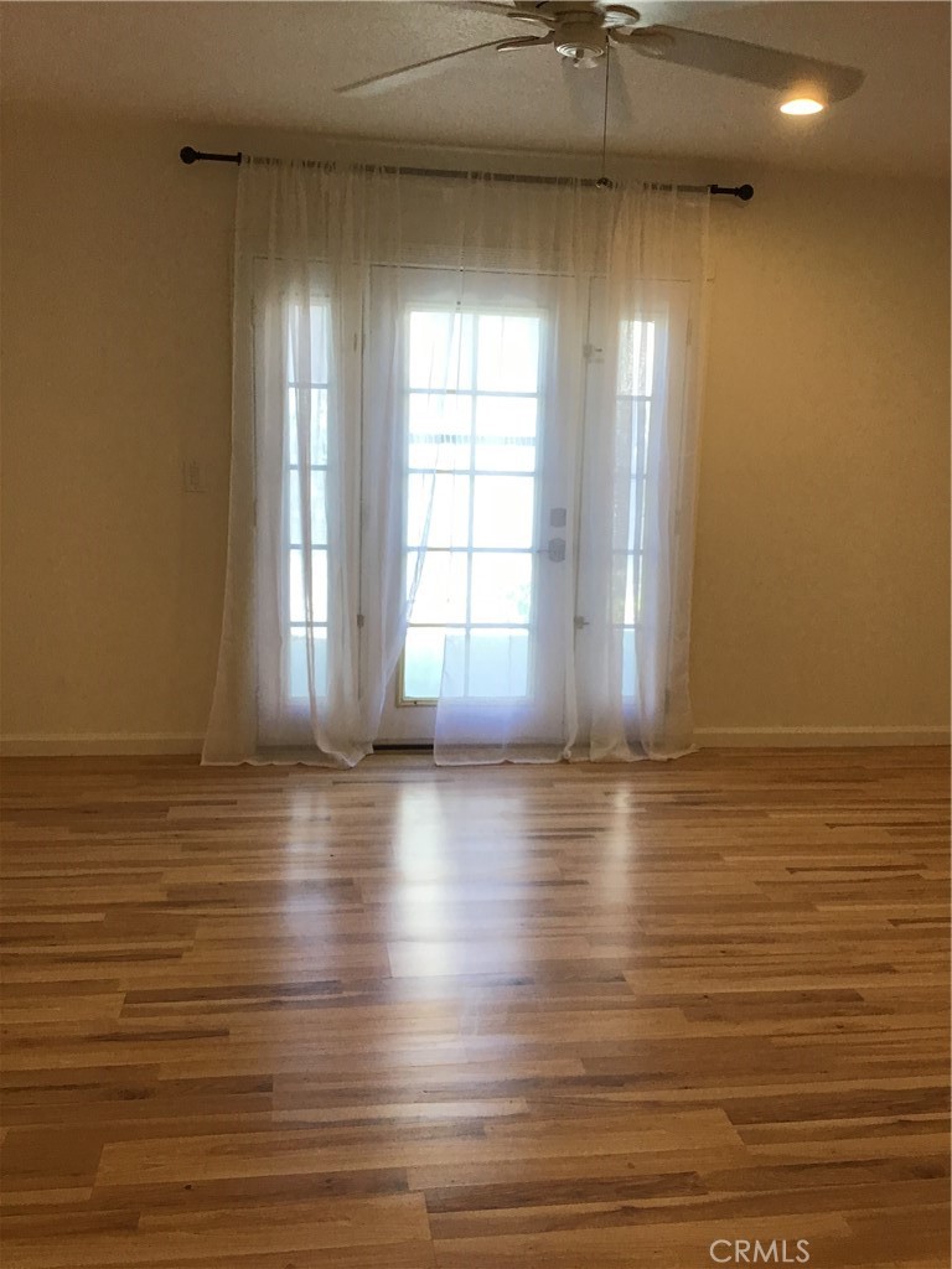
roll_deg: -0.8
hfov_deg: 45.4
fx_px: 1137
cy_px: 634
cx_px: 476
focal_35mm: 31
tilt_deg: -10.0
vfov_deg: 58.4
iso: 32
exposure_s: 1/40
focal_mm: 3.3
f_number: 2.4
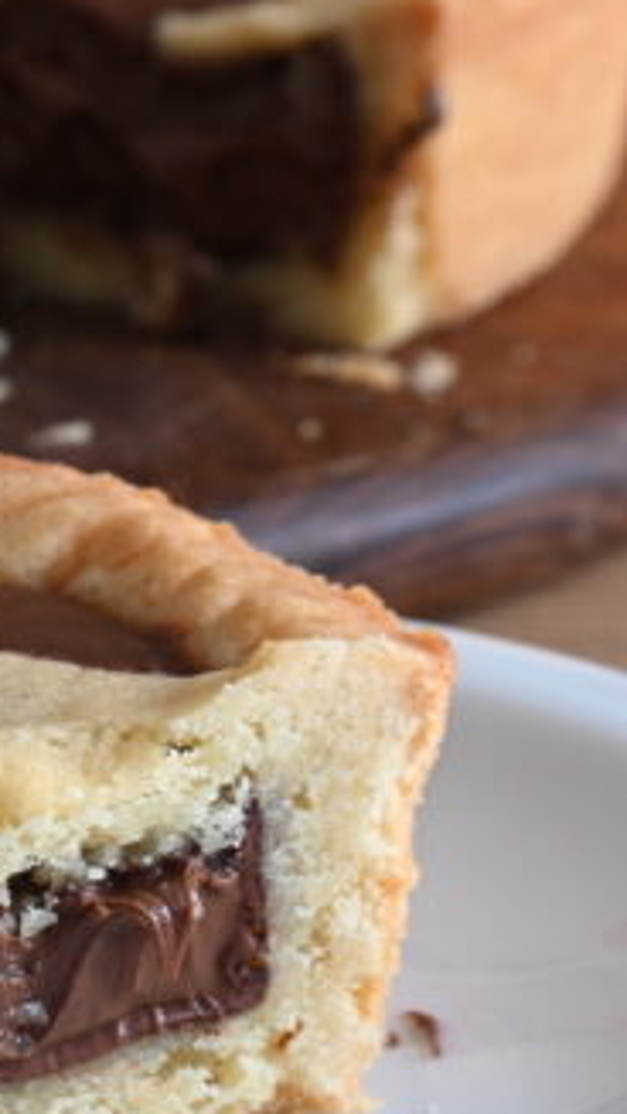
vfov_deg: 6.9
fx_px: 9249
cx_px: -487
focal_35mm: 313
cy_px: 686
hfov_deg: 3.9
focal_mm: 91
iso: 640
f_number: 13
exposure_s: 1/2
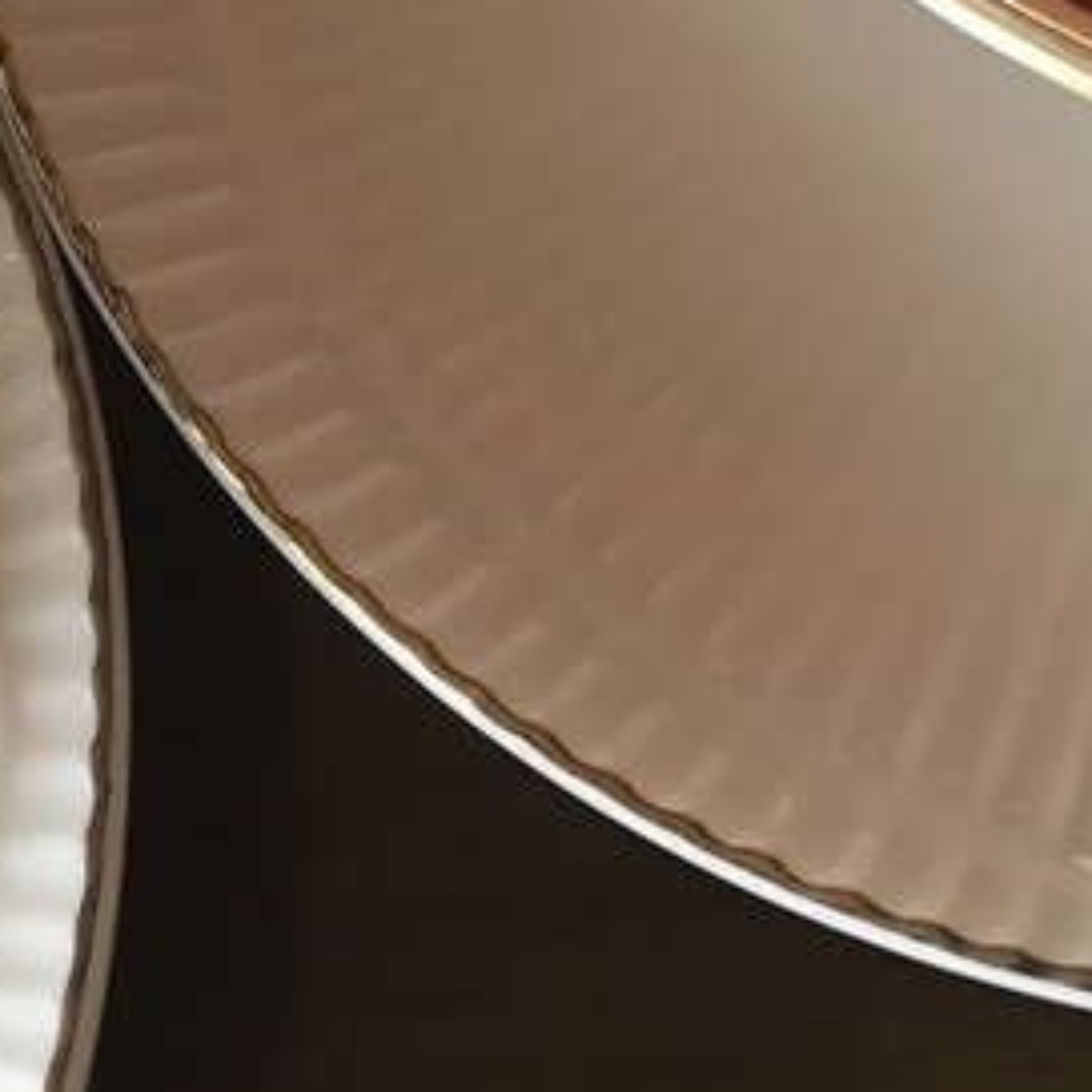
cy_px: -233
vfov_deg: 15.4
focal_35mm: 109
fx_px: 3890
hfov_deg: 15.7
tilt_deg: -57.8
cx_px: -20
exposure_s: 1/120
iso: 40
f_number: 1.8
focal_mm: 3.99
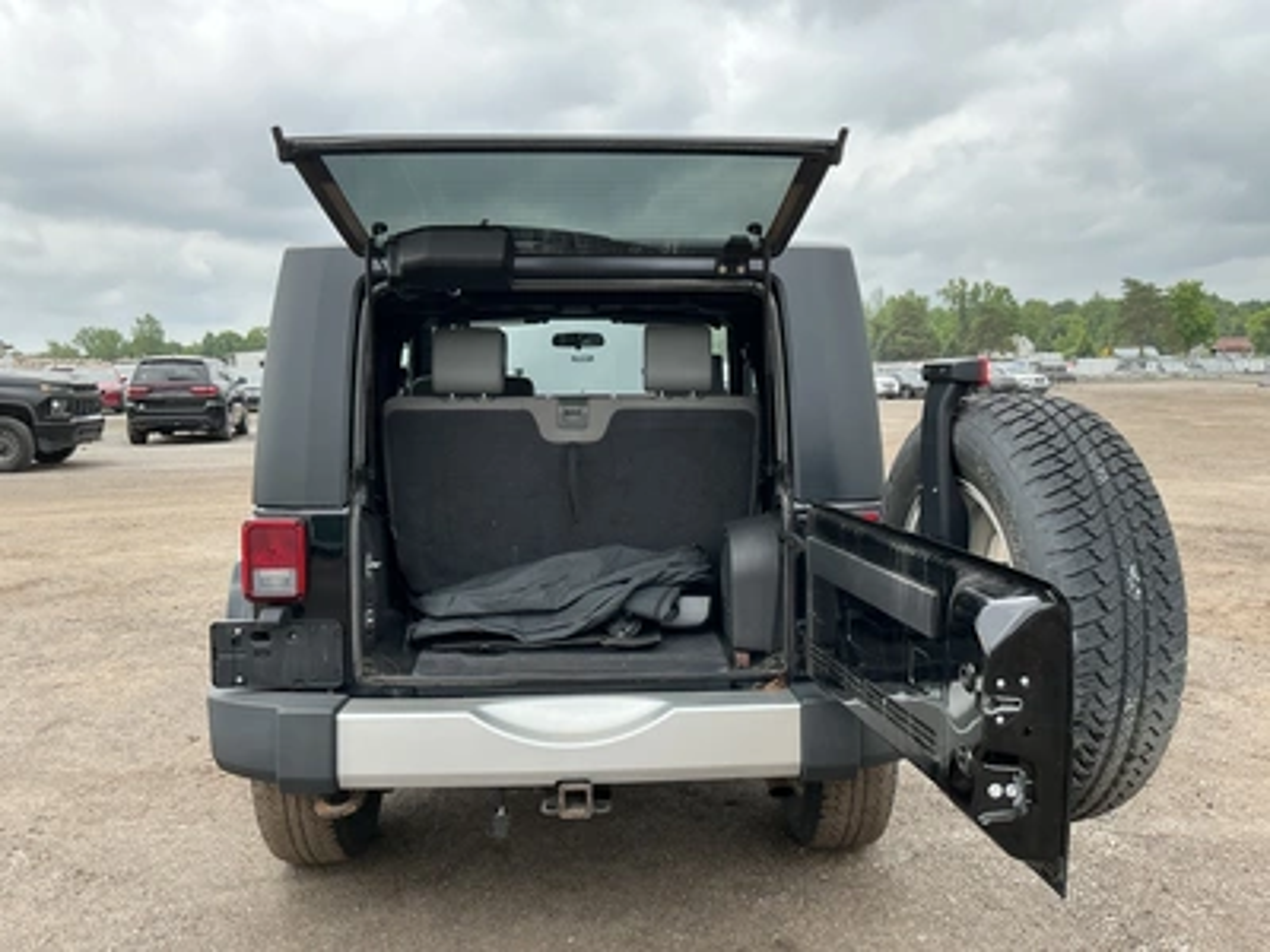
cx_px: 635
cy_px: 476
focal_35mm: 28
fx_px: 1027
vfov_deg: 49.7
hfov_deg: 63.4
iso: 25
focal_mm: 3
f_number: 1.8
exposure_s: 1/375
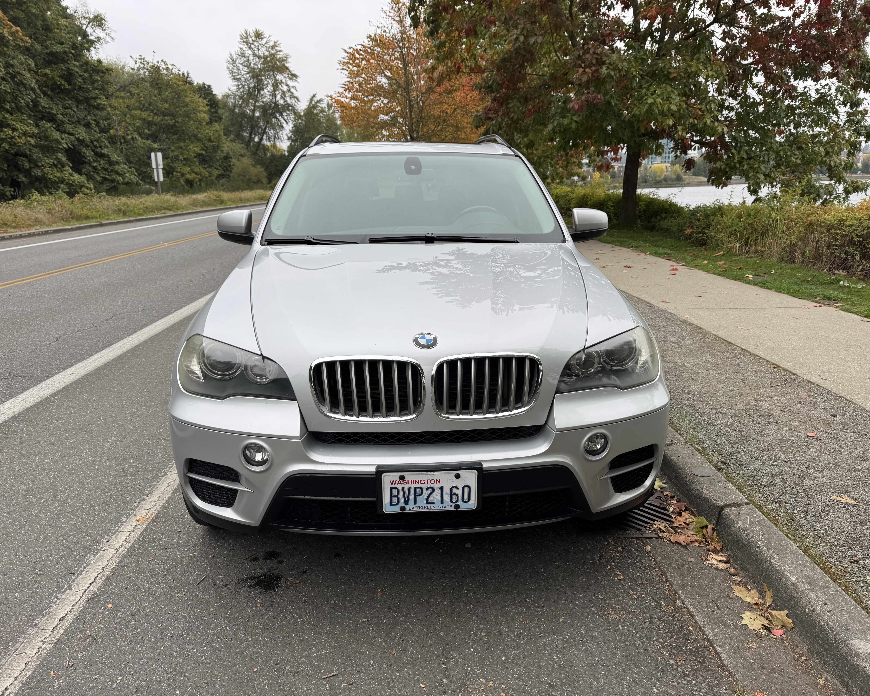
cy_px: 348
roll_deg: +1.7
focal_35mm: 25
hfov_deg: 68.1
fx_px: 644
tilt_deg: -15.3
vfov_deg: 56.8
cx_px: 442
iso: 80
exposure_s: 1/577
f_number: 1.78
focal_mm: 6.76
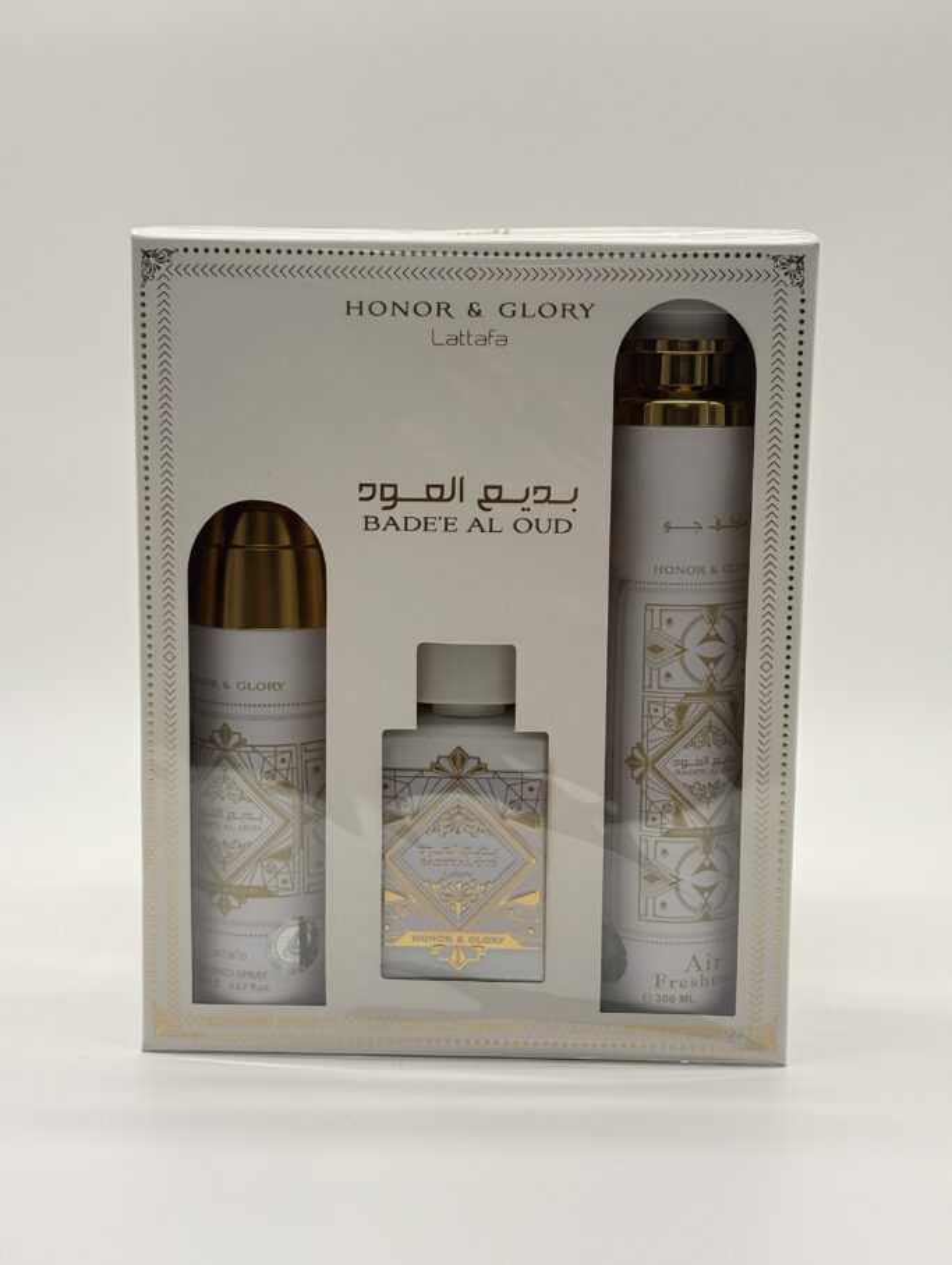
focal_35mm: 52
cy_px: 632
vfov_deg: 36.8
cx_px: 476
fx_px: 1903
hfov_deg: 28.1
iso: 32
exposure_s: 1/489
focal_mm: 5.96
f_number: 1.6
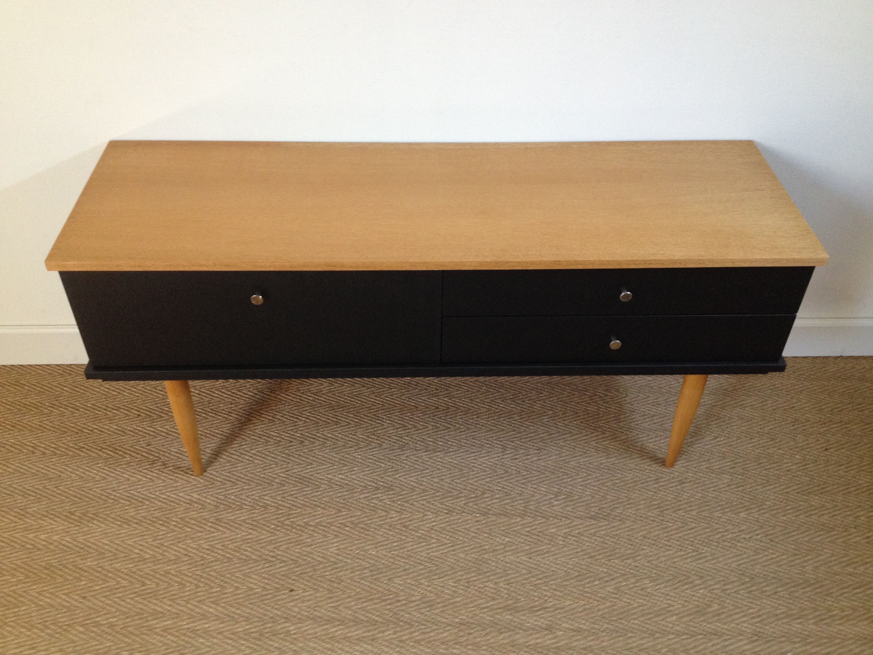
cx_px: 436
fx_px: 883
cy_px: 328
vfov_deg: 40.7
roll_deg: -1.9
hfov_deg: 52.6
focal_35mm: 35
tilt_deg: -41.4
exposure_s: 1/20
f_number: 2.4
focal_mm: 4.28
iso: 160
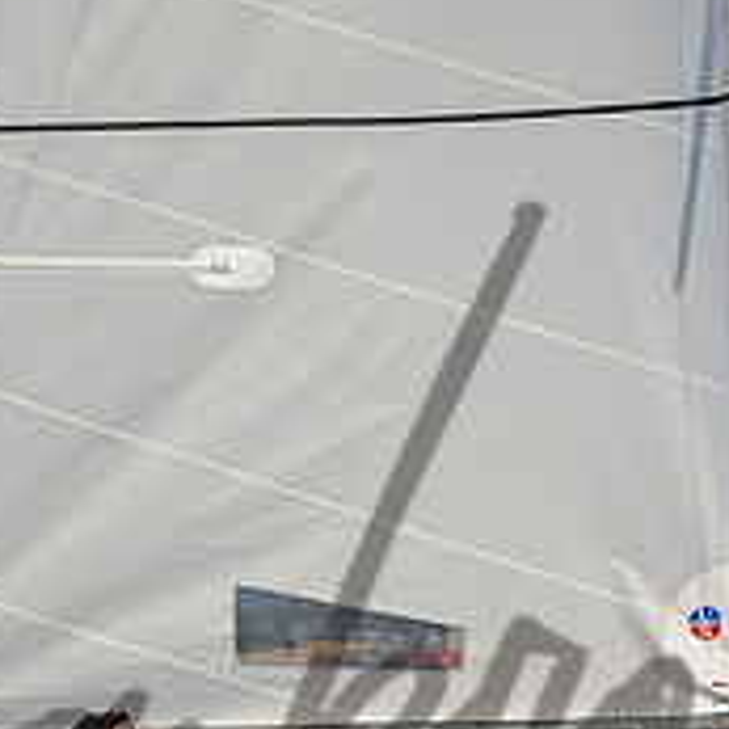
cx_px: 620
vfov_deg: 3.5
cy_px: 759
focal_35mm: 500
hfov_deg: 3.5
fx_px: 11913
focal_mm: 155
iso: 200
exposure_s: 1/4000
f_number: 4.8
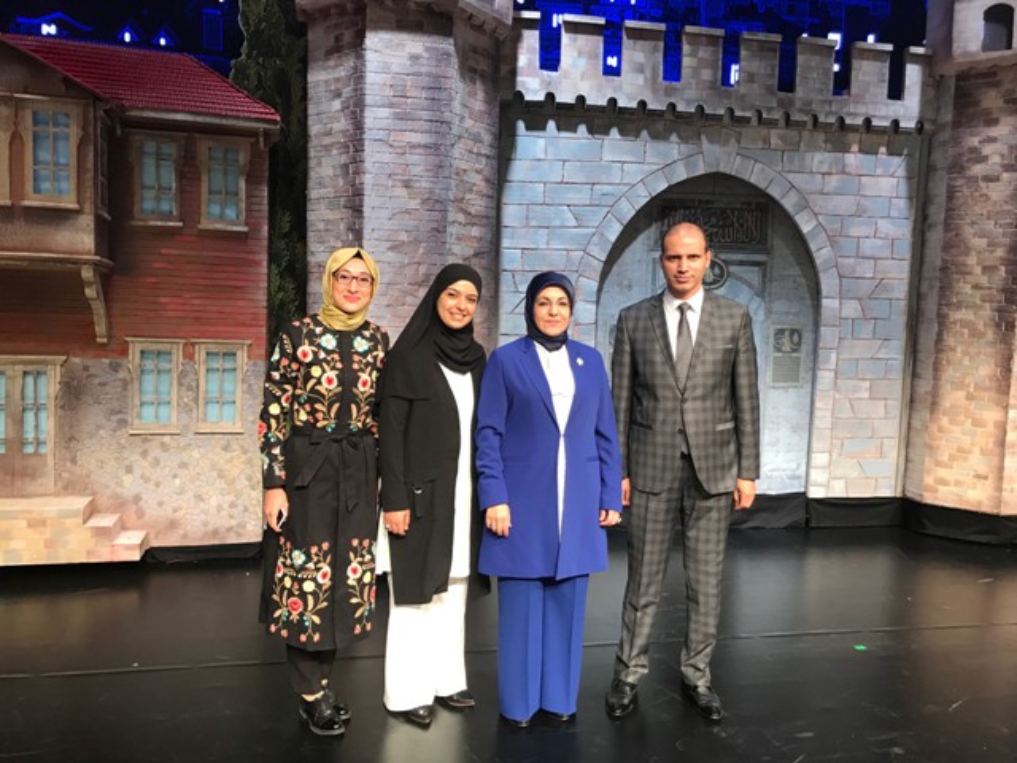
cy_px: 382
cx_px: 508
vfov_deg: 49.7
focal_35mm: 28
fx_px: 823
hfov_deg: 63.4
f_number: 1.8
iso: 40
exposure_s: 1/33
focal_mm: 3.99
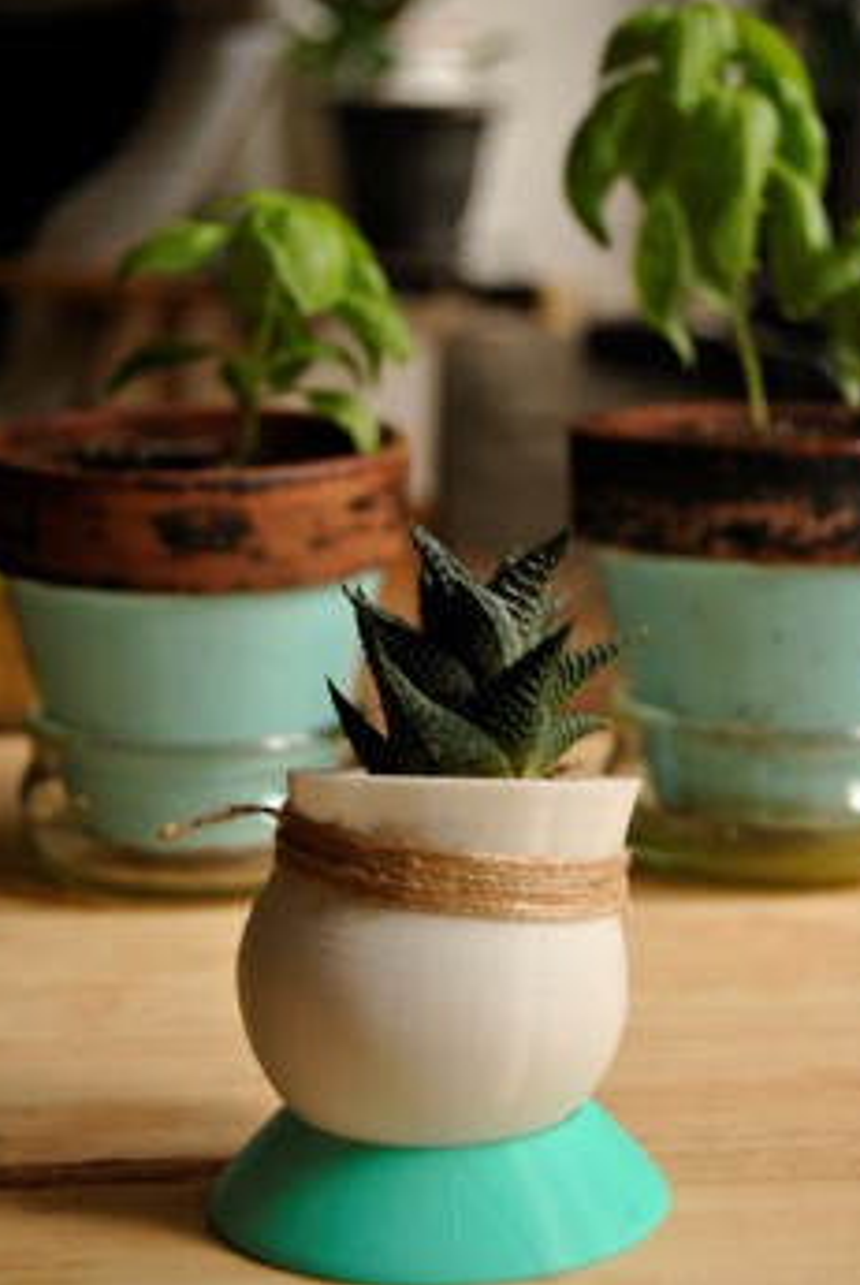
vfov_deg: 25.3
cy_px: 674
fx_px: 2858
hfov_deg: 17.1
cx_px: 462
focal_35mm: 80
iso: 400
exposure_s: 1/30
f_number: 5.3
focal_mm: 46
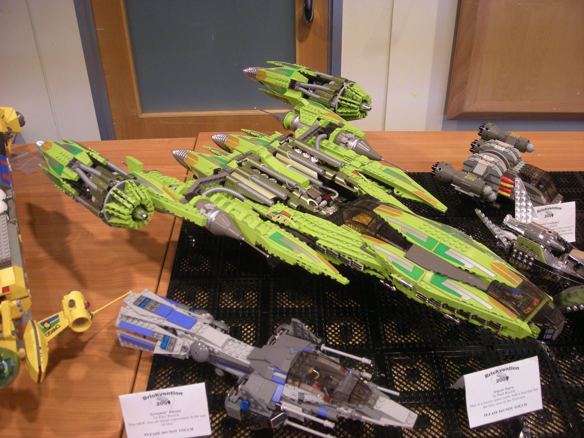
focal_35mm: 35
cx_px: 292
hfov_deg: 52.6
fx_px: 590
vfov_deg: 40.7
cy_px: 219
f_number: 2.8
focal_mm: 5.7
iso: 150
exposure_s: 1/8
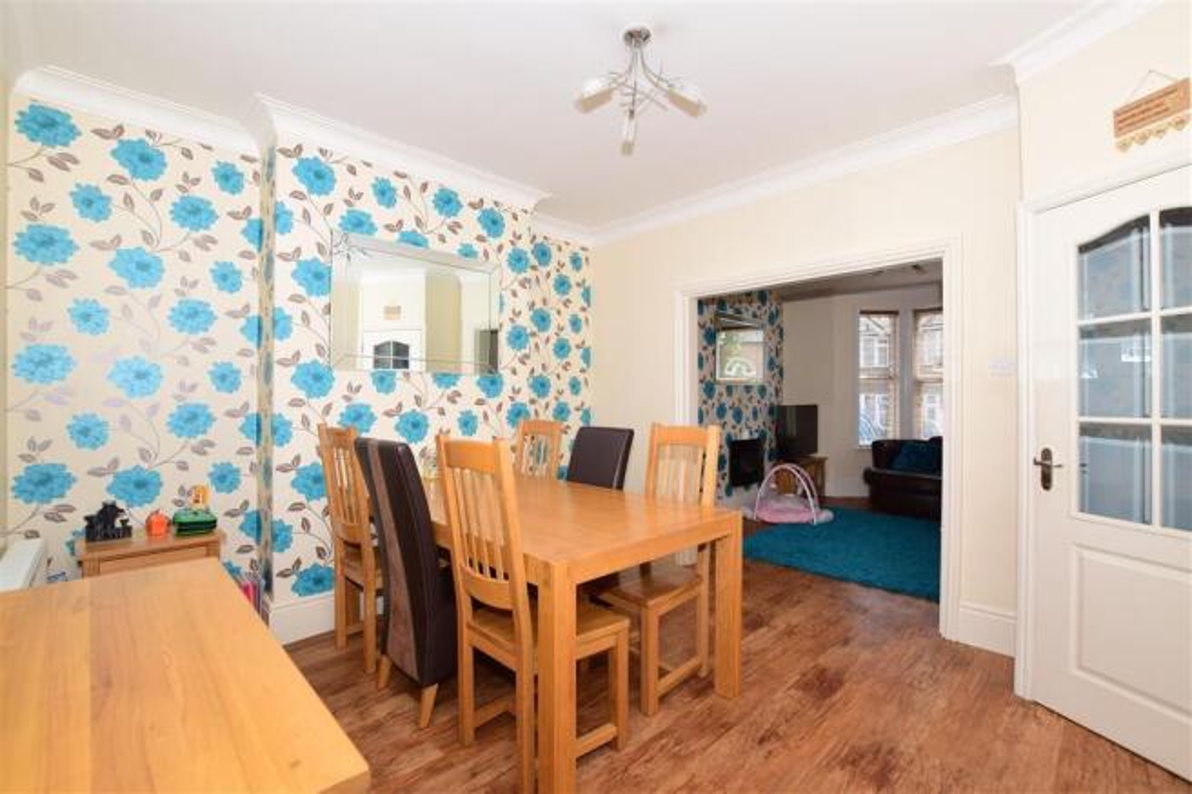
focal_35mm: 15
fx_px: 497
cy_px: 397
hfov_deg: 100.4
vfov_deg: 77.3
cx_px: 596
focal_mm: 10
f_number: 8
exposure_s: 1/200
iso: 400
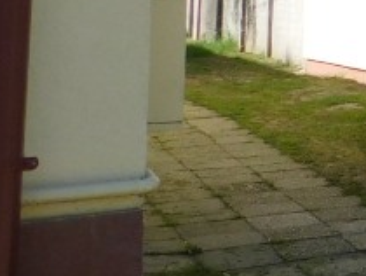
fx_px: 1186
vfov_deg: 12.8
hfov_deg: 13.3
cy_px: -100
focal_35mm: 112
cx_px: 859
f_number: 3
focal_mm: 4
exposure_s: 1/1000
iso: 125
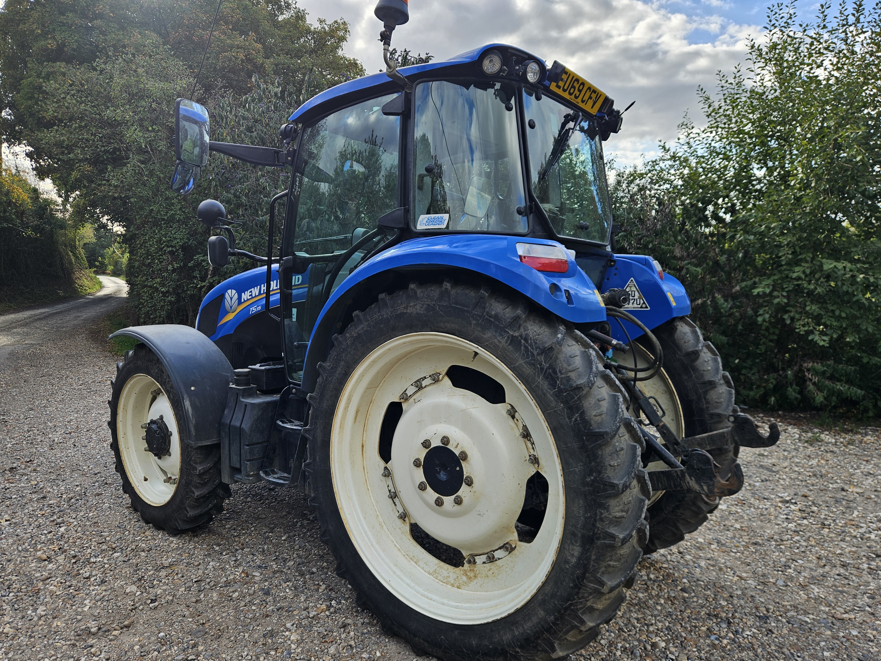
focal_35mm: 24
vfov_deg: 56.8
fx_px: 611
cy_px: 341
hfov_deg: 71.6
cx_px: 423
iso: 25
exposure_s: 1/410
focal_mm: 5.4
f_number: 1.8
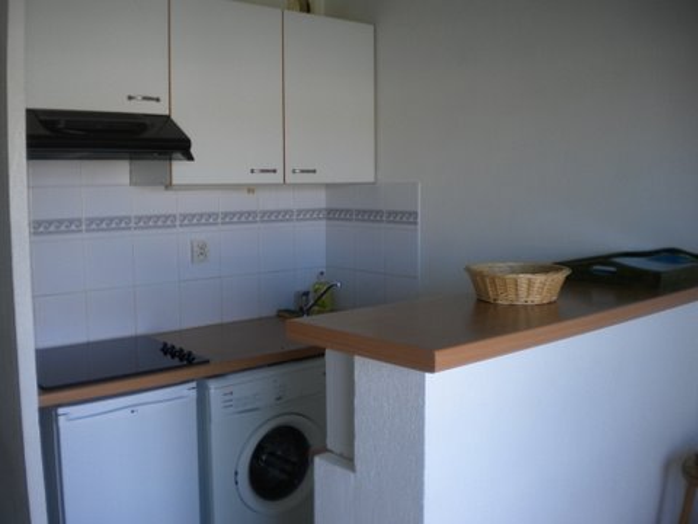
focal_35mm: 35
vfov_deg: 40.7
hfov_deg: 52.6
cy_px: 262
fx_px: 706
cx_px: 349
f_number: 3.1
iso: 87
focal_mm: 6.3
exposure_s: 1/58.6
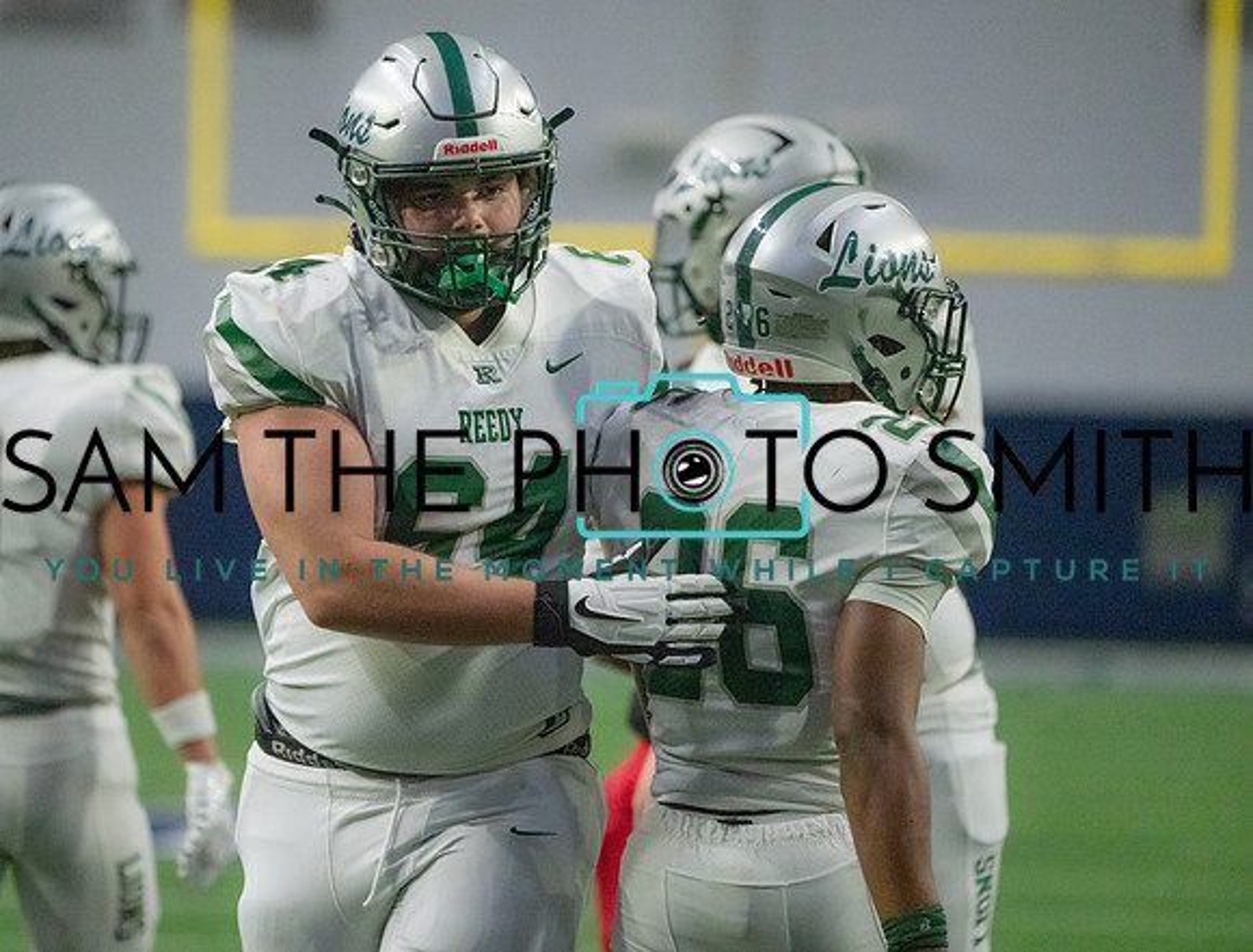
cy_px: 473
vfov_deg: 3.4
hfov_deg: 4.5
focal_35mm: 439
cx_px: 534
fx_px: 15980
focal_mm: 400
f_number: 5.6
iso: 16000
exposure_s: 1/1250
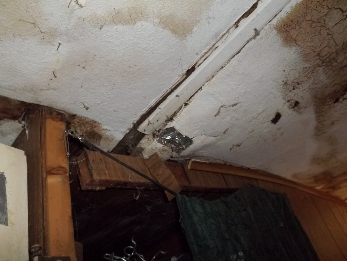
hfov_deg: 55.4
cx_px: 174
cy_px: 130
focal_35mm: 33
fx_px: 331
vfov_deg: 42.9
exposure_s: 1/30
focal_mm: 5.9
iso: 320
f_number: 3.3
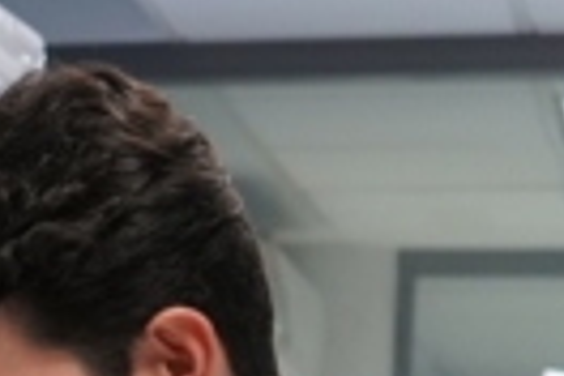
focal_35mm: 210
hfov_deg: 9.4
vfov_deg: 6.2
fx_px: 3290
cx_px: -429
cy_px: 923
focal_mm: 41
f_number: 4.5
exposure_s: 1/160
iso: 2500
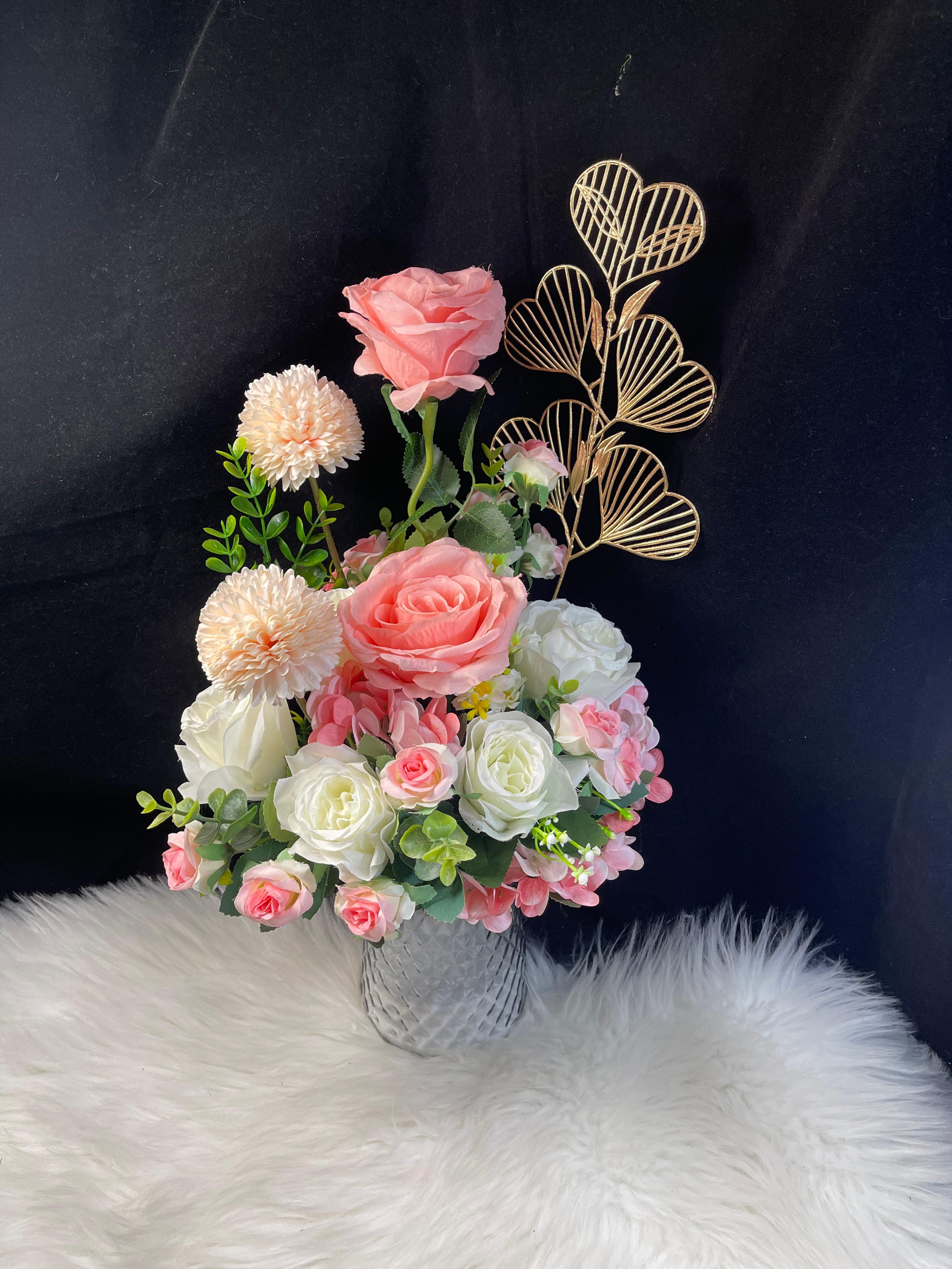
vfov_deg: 69.4
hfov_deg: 54.9
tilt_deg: -28.9
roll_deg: +0.8
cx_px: 476
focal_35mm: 25
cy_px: 634
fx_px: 917
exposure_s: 1/100
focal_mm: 5.1
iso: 100
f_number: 1.6
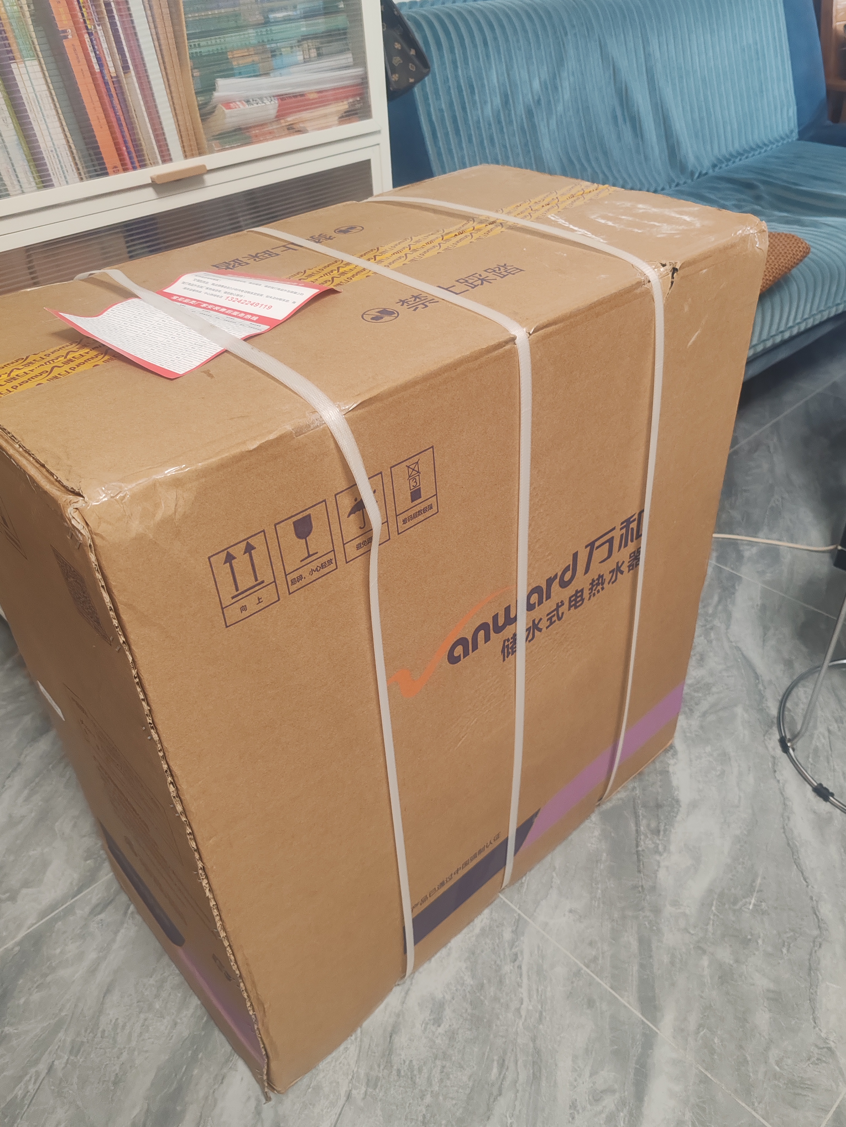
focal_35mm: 27
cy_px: 564
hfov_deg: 51.4
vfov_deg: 65.3
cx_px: 423
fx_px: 880
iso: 800
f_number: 1.9
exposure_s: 1/100
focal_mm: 6.12
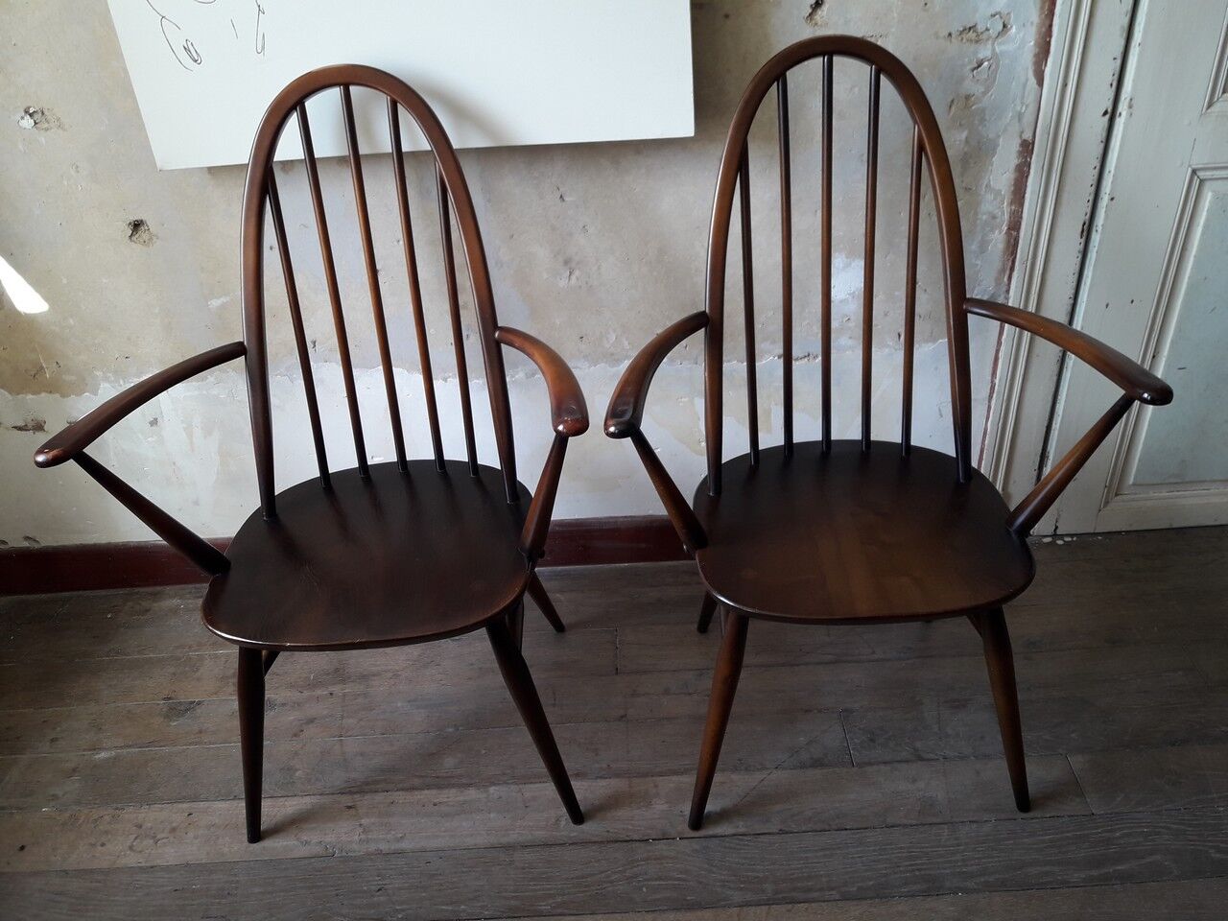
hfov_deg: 63.4
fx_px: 993
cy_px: 460
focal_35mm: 28
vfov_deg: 49.7
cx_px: 614
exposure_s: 1/50
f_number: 1.9
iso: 50
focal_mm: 3.7
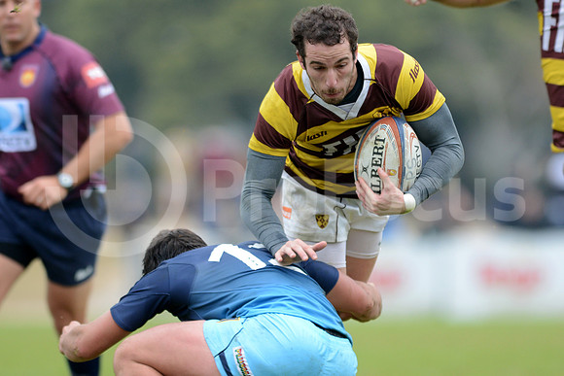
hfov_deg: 4.9
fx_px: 6581
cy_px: 188
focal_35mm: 420
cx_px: 282
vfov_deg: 3.3
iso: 800
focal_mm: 420
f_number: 4
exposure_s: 1/800
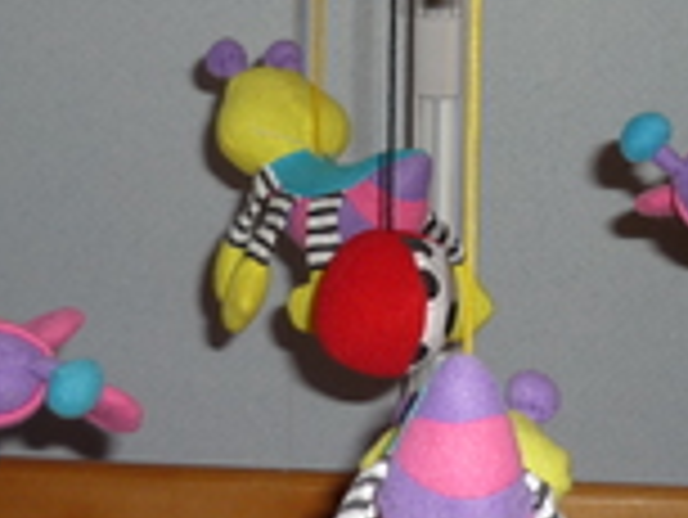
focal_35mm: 97
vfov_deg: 15.0
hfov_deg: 20.2
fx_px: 1929
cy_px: 18
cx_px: 432
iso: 100
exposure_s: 1/30
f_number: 2.8
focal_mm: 5.5
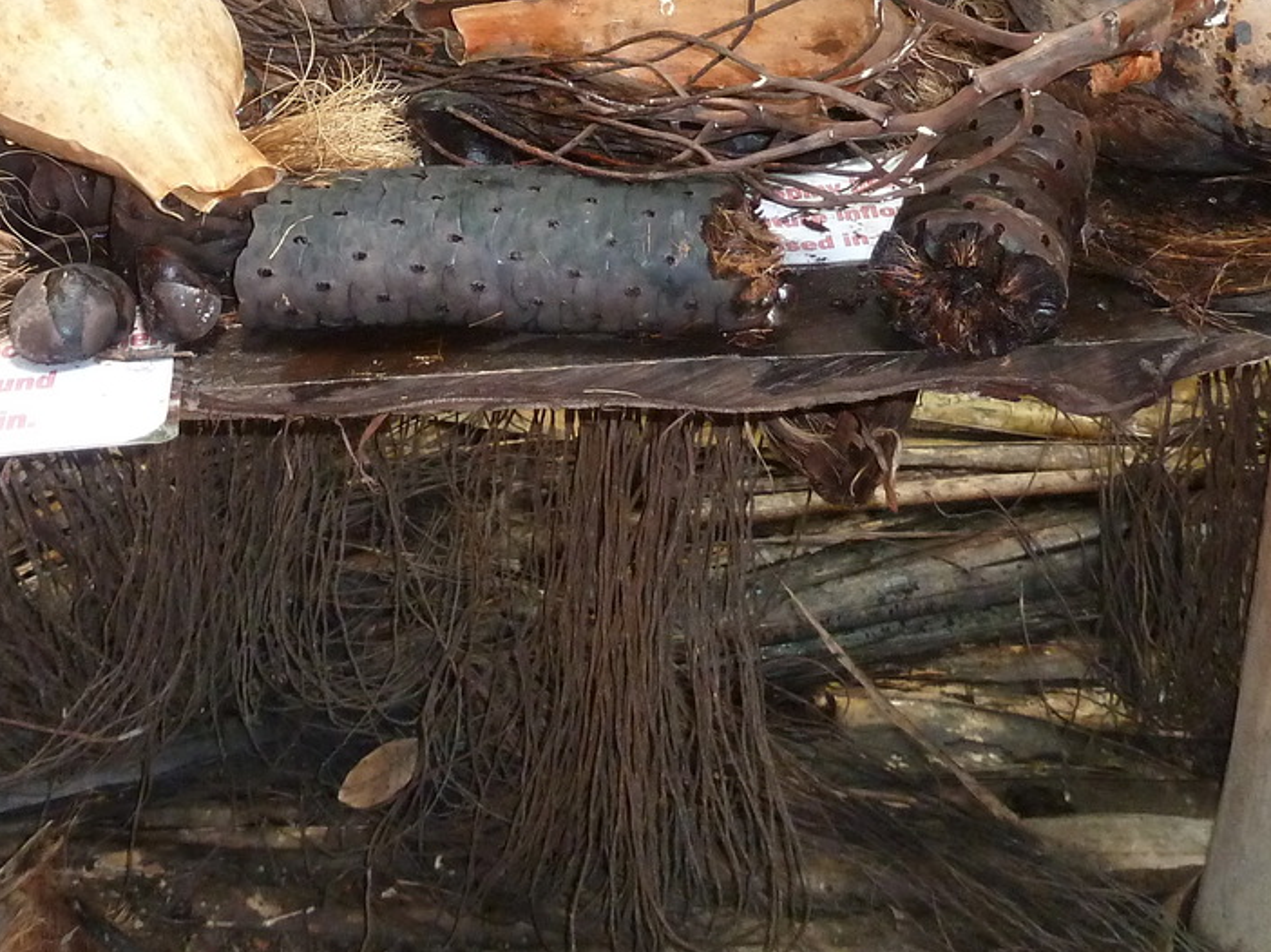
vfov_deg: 24.8
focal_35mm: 57
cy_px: 78
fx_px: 2092
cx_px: 520
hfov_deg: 33.7
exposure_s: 1/30
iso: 250
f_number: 3.3
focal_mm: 4.1
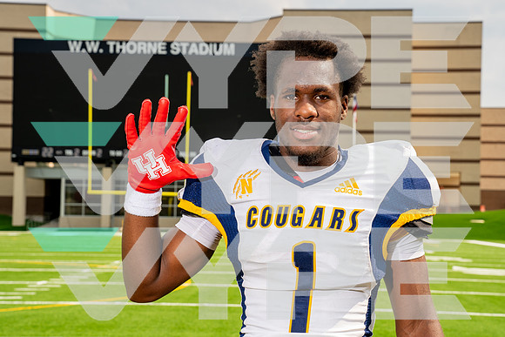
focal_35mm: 73
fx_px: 1024
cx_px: 252
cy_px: 168
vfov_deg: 18.7
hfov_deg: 27.7
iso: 100
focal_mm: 65
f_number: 8
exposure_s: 1/250
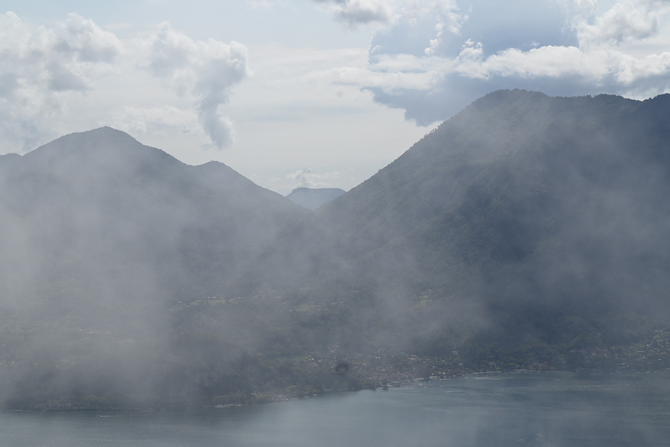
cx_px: 335
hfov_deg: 23.9
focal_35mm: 85
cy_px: 224
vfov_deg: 16.1
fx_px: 1582
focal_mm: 85
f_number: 10
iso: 100
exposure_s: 1/640
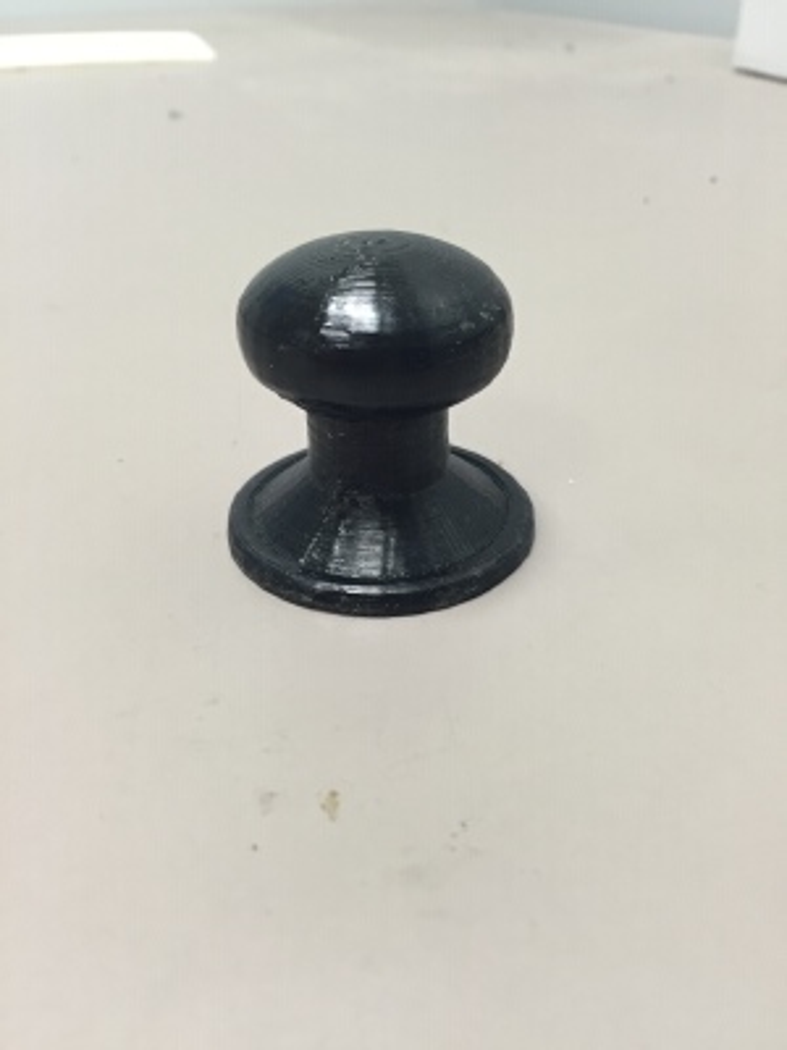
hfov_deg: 48.2
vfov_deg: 61.7
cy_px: 525
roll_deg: +2.2
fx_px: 879
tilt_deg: -30.8
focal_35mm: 29
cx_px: 394
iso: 64
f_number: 2.2
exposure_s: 1/30
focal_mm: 4.15
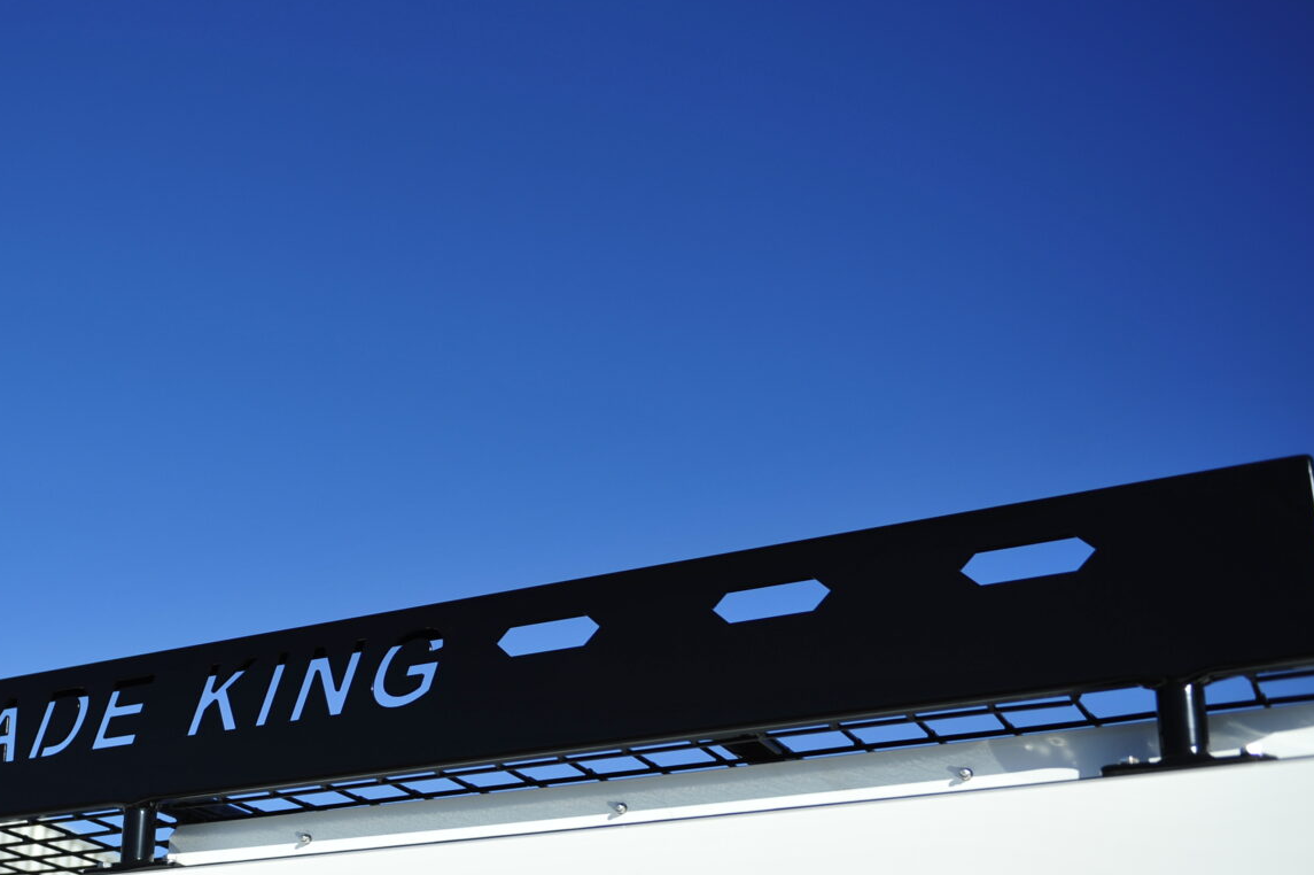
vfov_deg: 25.9
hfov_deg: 37.3
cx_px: 333
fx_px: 1897
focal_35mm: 52
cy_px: 562
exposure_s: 1/5000
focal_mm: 31
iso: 200
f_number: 2.8
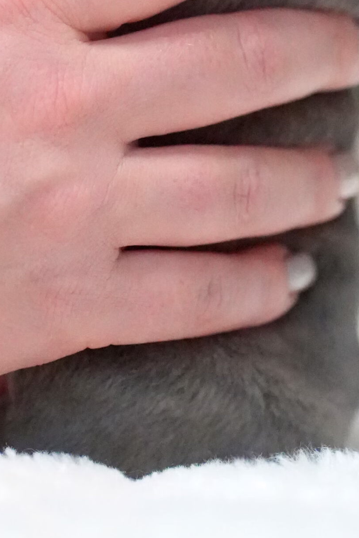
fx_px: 3992
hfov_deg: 5.1
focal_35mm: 267
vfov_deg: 7.6
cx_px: 117
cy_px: -115
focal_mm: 85
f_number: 3.2
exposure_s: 1/500
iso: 12800
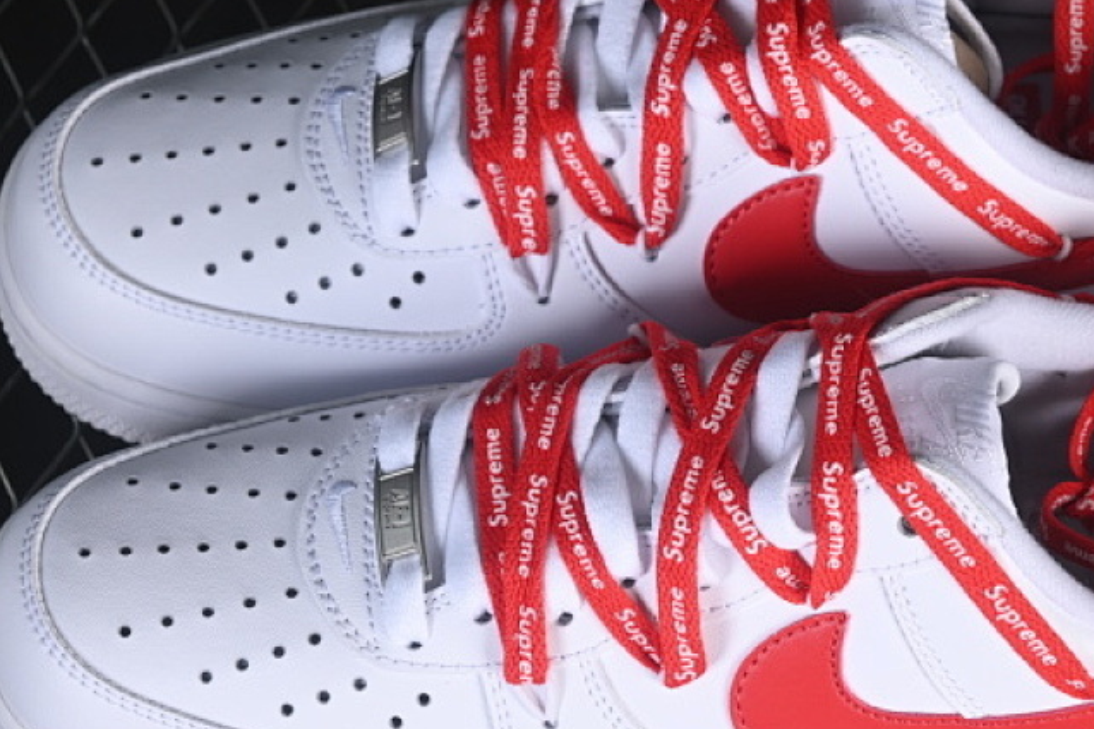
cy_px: 379
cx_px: 705
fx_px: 3858
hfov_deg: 16.1
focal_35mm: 127
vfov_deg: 10.8
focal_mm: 50
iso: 160
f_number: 7.1
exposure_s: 1/100
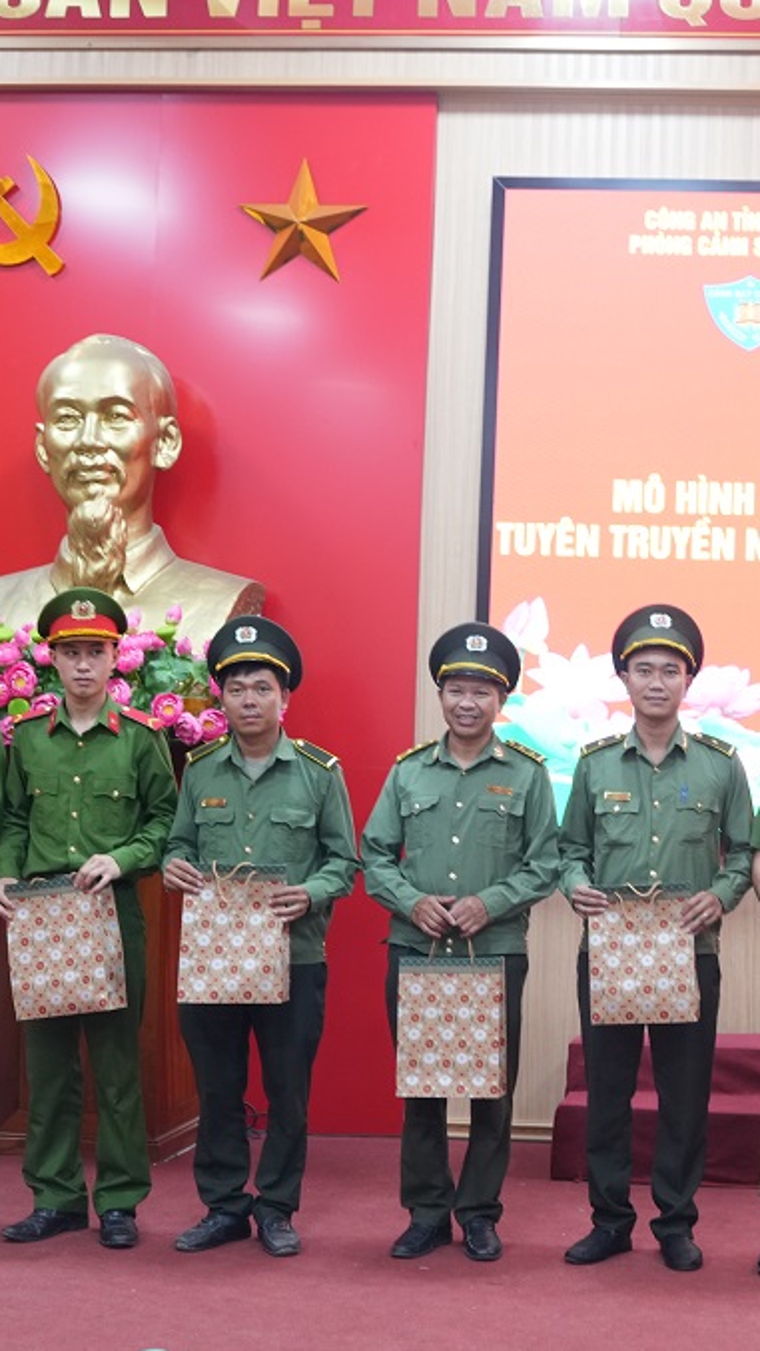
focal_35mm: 57
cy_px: 676
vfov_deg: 36.6
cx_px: 736
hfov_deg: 20.5
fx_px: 2041
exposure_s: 1/40
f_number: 2.8
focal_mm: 24
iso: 800
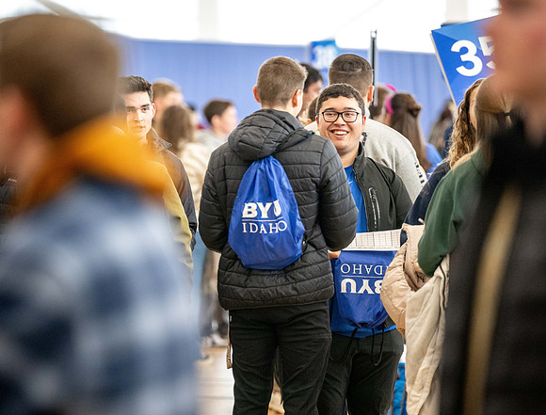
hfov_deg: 8.6
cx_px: 264
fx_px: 3629
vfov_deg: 6.5
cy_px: 217
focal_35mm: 229
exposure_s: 1/320
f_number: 2.8
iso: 4000
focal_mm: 200
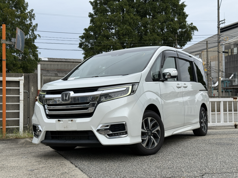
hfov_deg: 39.7
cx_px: 119
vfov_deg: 30.3
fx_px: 330
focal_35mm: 48
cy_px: 89
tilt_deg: +2.8
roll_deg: +0.7
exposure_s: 1/5208
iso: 64
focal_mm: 6.76
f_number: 1.78
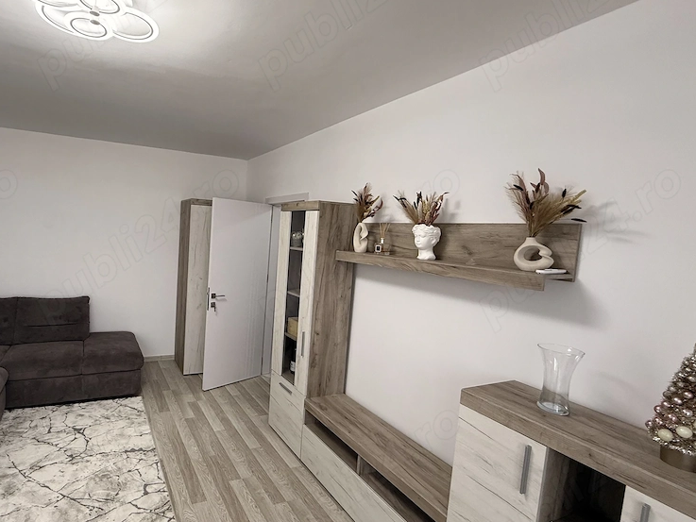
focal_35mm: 19
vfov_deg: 68.7
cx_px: 247
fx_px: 382
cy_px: 261
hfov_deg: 82.5
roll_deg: -3.2
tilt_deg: -4.2
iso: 160
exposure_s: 1/100
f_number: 2.2
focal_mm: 2.22
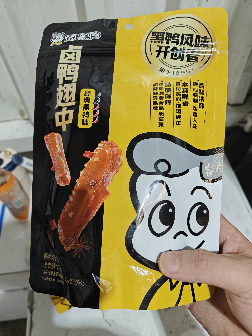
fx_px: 233
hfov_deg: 56.8
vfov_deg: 71.6
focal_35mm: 24
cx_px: 126
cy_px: 168
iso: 320
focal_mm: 5.59
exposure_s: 1/69
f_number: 1.8
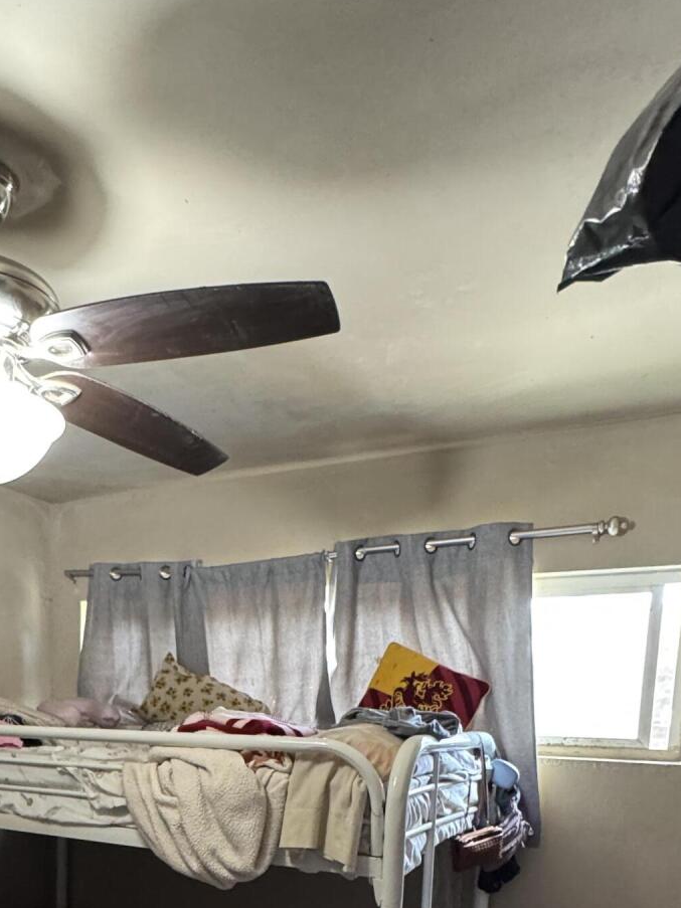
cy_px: 832
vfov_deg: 51.0
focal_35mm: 31
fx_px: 813
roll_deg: -1.3
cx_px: 188
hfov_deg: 44.2
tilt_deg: -7.4
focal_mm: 2.22
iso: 1000
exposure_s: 1/60
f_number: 2.2
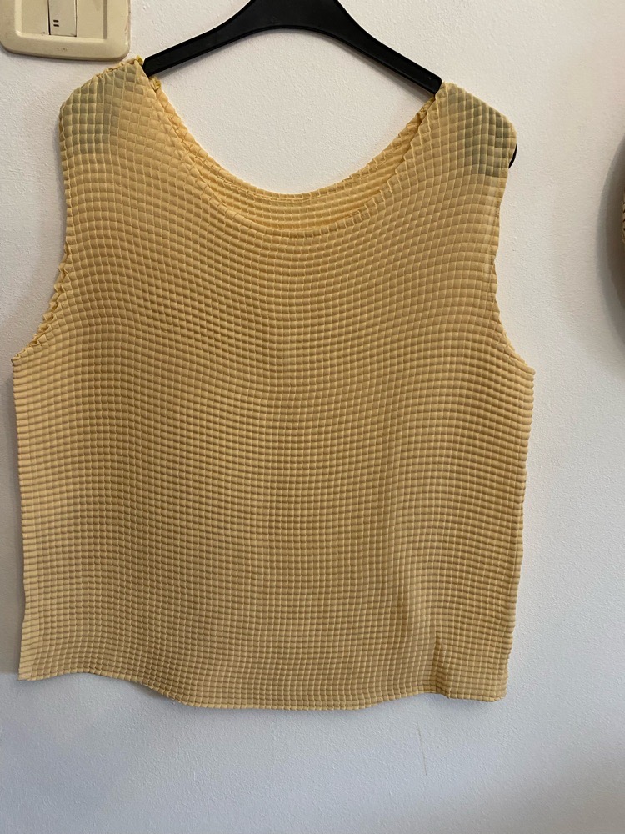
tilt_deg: -10.9
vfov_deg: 67.3
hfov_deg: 53.1
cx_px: 312
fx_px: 626
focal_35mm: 26
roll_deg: -3.8
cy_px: 417
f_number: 1.8
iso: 250
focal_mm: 4.25
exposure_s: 1/50
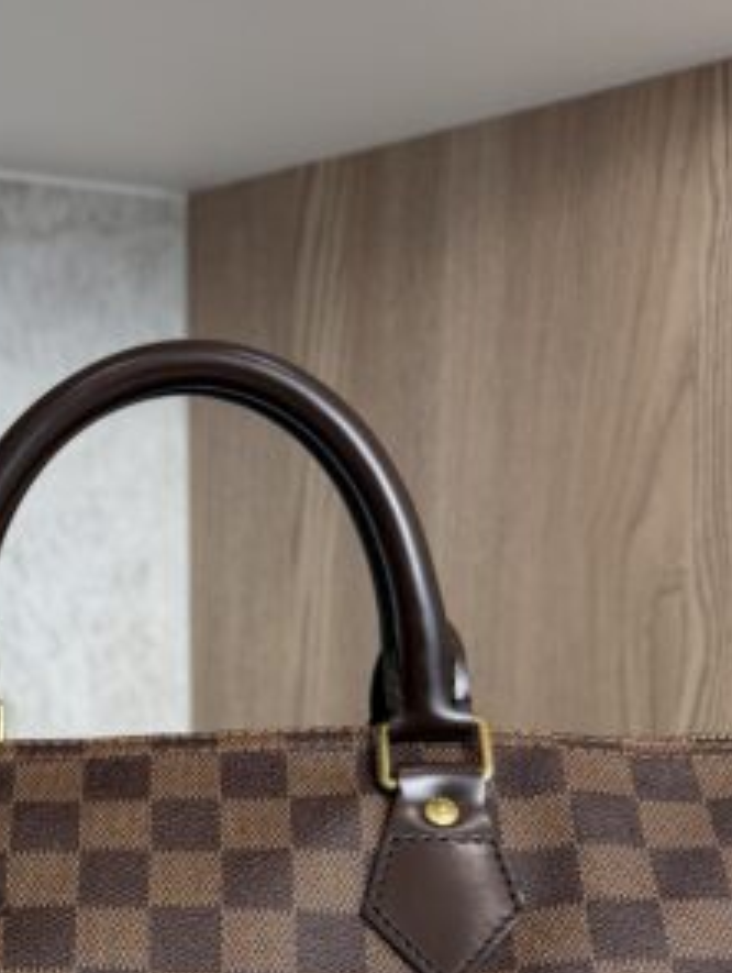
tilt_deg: -12.2
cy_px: 986
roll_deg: +2.2
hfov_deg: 22.3
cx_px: 148
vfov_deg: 27.9
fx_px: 1829
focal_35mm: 65
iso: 100
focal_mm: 6.76
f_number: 1.78
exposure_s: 1/120
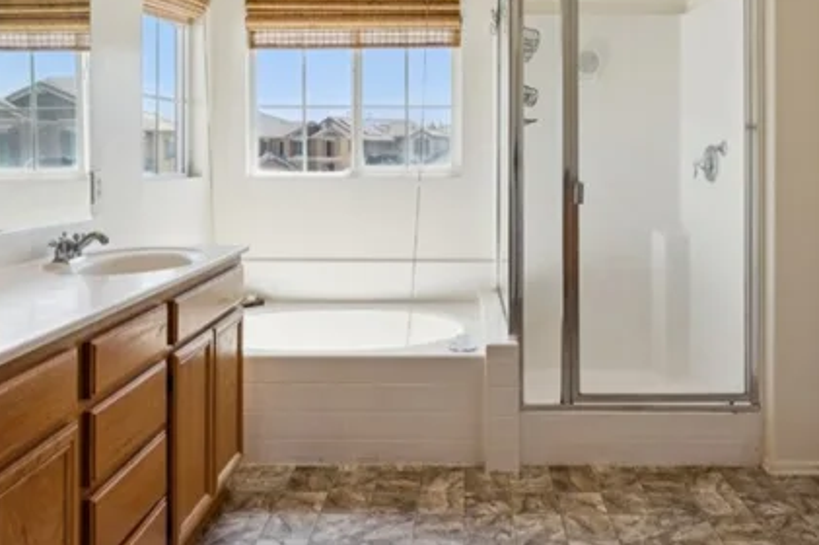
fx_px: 737
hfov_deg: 57.9
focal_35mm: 32
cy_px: 158
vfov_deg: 39.8
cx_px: 468
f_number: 13
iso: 100
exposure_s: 1/15
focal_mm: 16.2
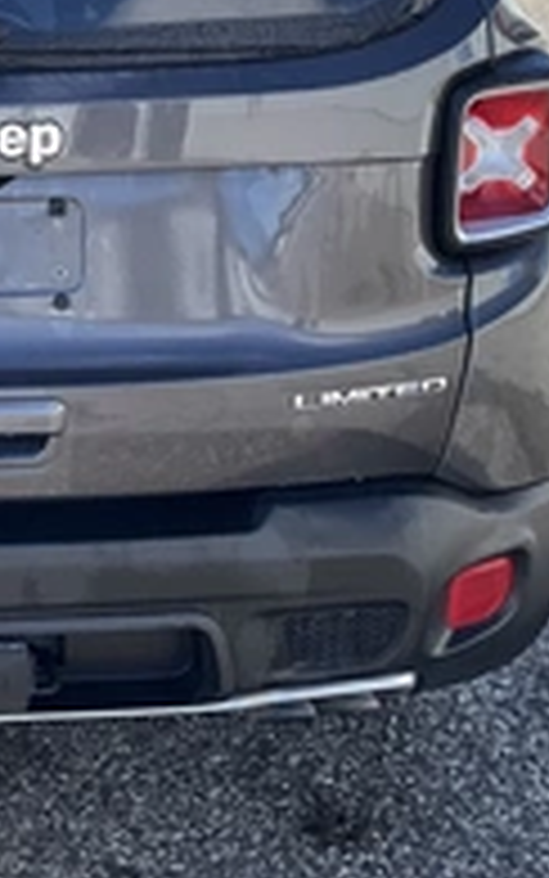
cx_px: -189
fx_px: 1507
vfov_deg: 31.8
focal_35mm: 63
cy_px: 207
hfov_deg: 18.9
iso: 25
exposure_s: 1/519
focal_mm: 3
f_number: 1.8
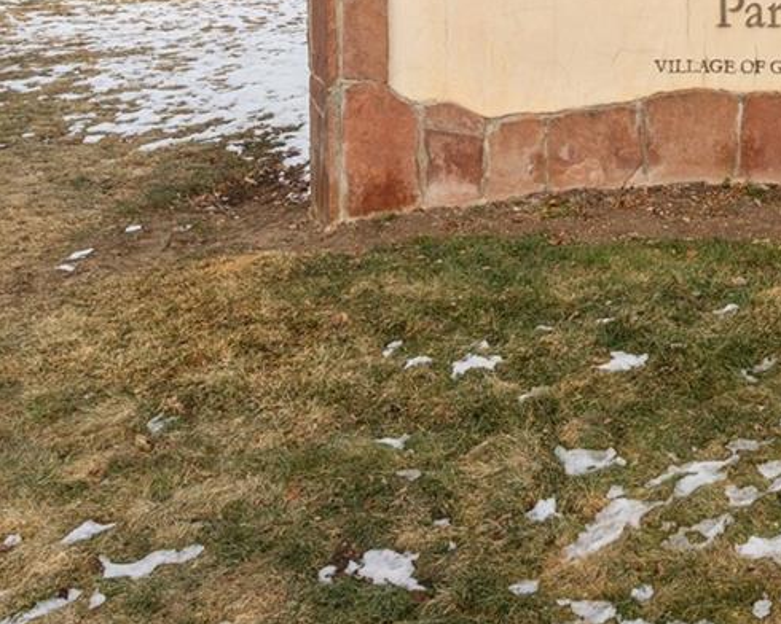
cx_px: 738
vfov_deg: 27.1
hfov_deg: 35.3
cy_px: -129
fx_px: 1133
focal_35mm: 49
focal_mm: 16
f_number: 8
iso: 400
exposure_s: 1/500
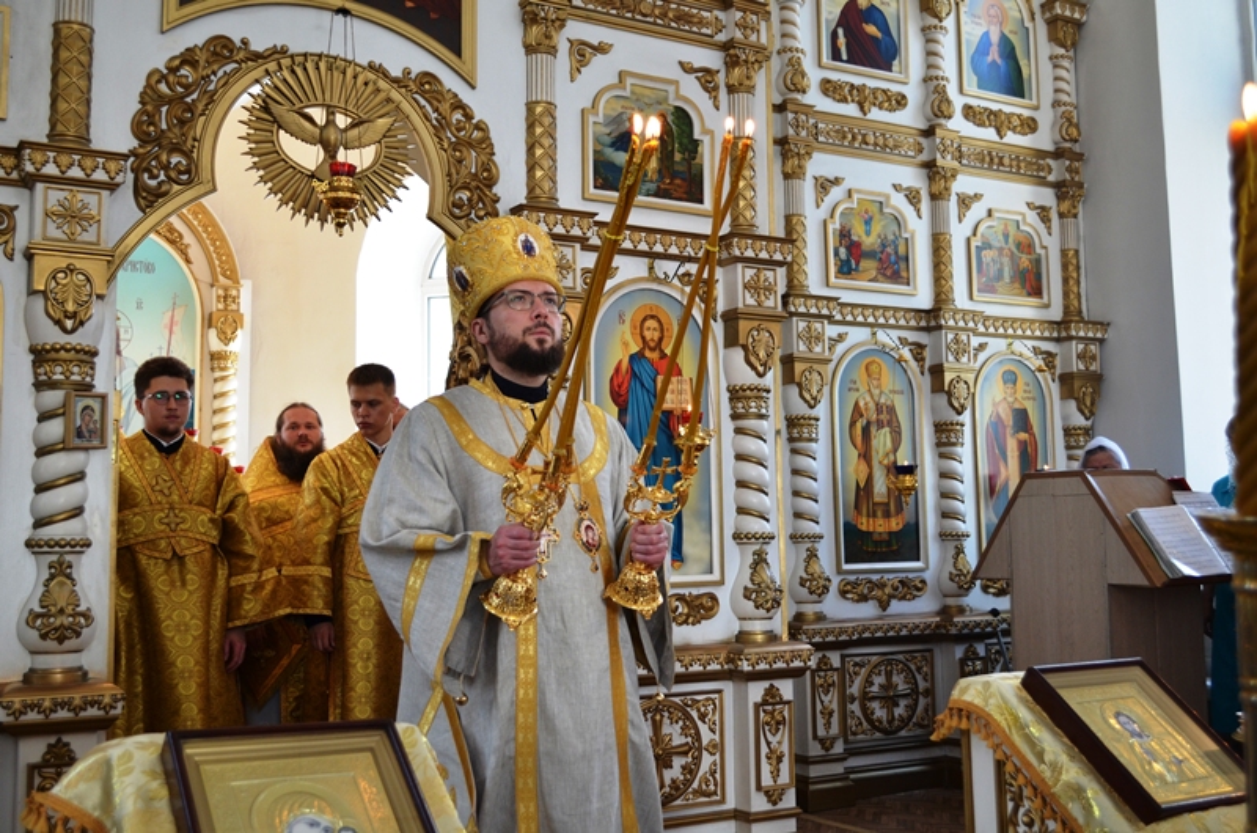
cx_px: 628
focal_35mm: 39
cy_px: 416
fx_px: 1359
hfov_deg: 49.6
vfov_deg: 34.1
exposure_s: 1/60
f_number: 4.2
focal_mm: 26
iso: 400
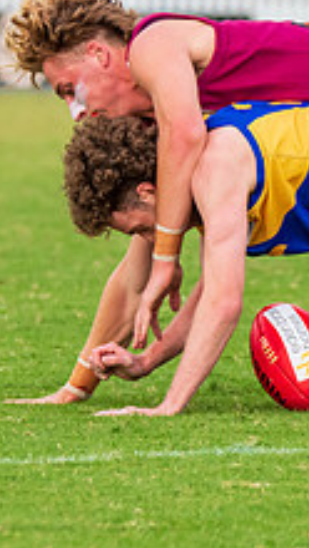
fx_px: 13279
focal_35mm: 913
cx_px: 138
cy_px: 274
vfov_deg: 2.4
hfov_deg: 1.3
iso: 800
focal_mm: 300
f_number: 5.6
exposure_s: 1/1250
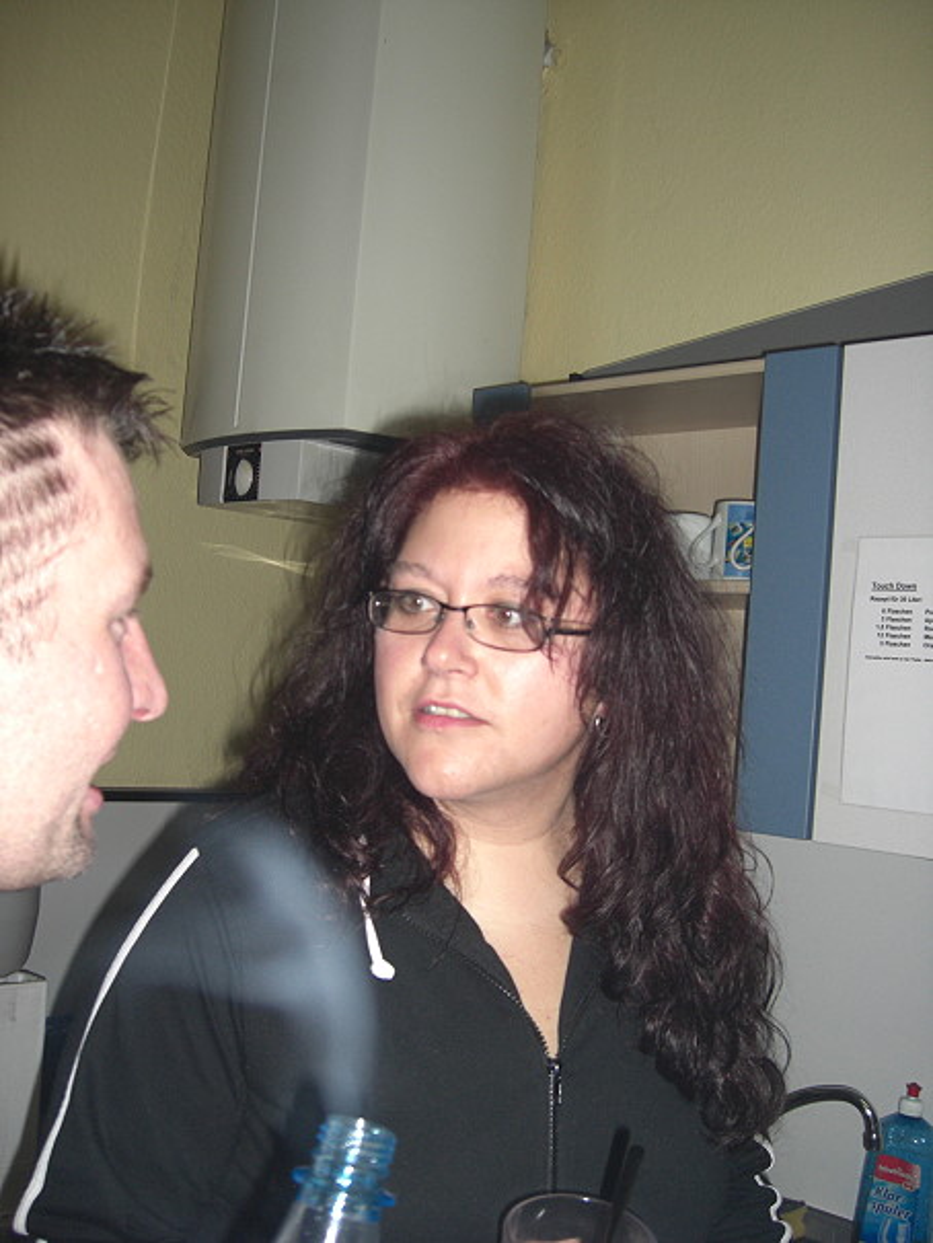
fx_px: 1365
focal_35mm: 38
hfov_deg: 37.7
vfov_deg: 49.0
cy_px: 622
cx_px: 466
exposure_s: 1/60
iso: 200
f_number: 2.8
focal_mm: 7.9
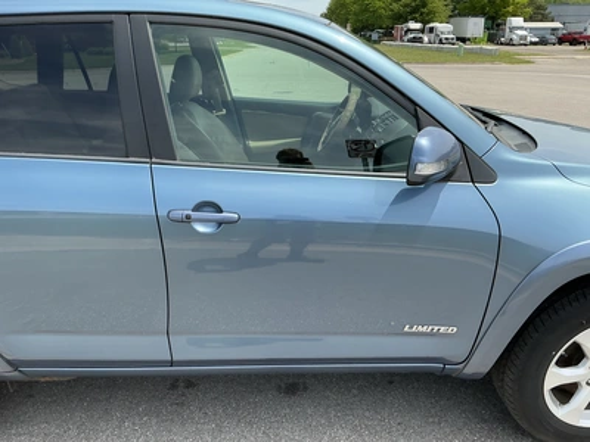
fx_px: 477
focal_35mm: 28
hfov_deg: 63.4
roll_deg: +1.5
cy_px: 221
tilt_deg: -19.8
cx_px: 295
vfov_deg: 49.7
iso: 25
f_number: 1.8
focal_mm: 3
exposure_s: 1/869
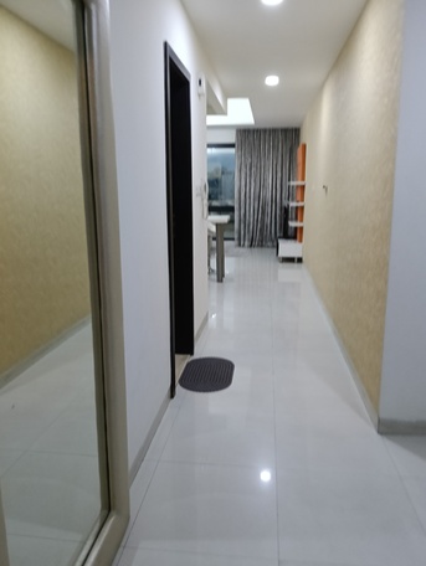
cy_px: 283
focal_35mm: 27
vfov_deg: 65.3
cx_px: 213
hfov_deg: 51.4
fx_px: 442
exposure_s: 1/33.3
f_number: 1.8
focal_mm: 3.98
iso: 800
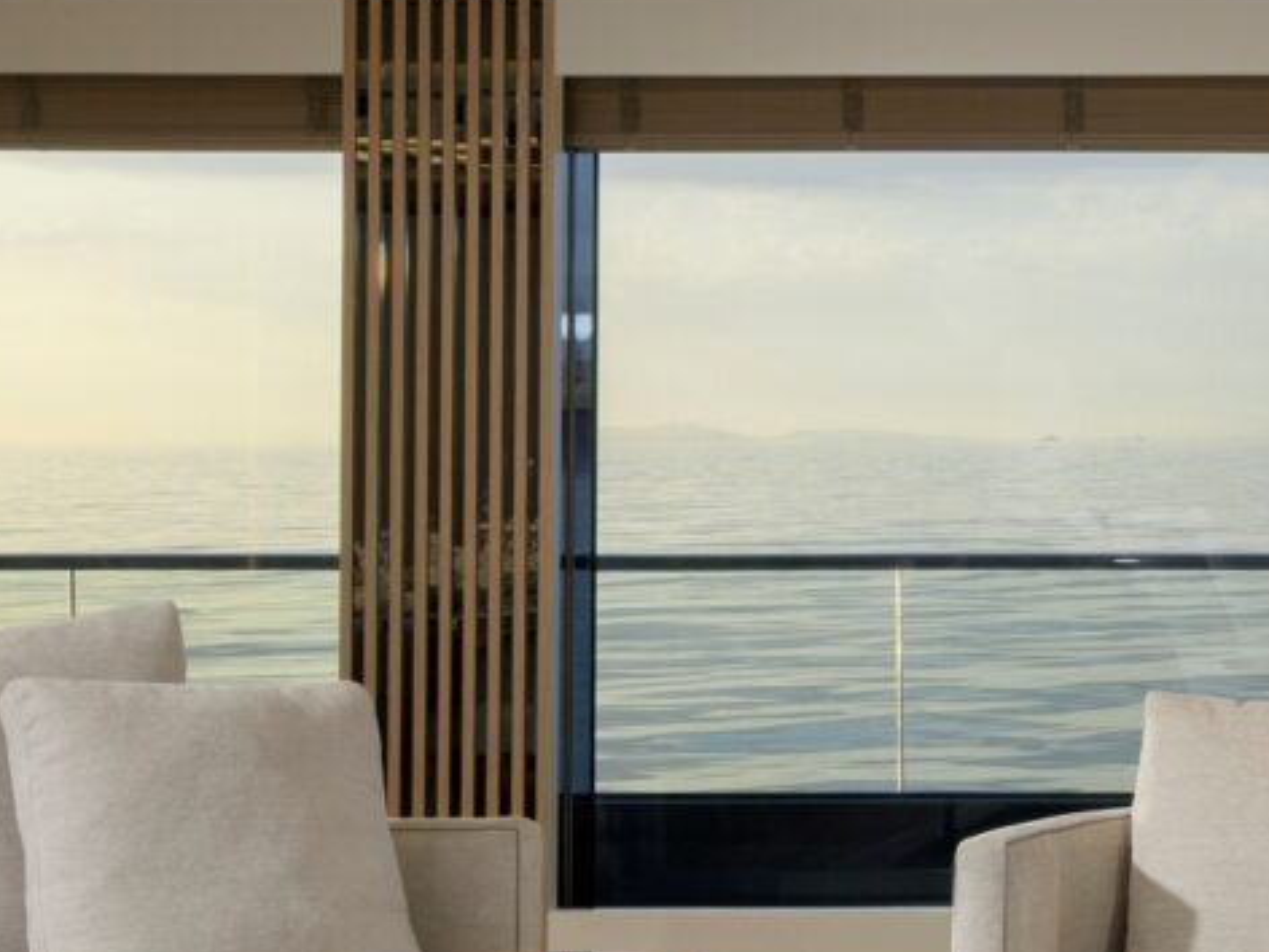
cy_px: 406
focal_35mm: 73
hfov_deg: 23.5
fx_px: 2676
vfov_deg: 20.2
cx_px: 1656
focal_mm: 14
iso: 200
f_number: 11
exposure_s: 1/10
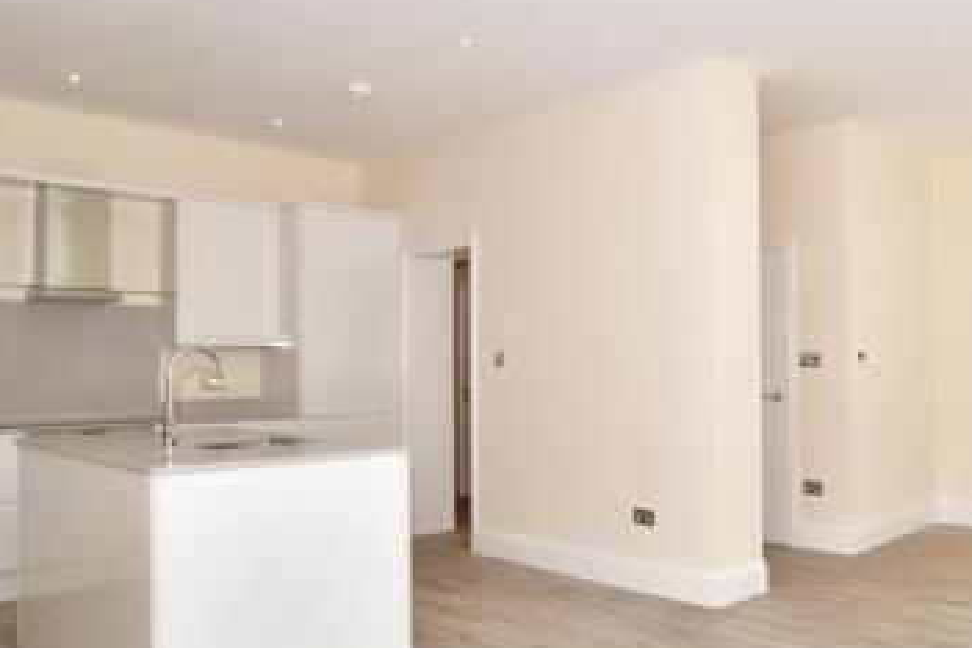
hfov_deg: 61.9
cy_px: 364
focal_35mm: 28
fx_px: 756
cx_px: 726
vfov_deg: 46.3
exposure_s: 1/200
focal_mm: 10
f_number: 7.1
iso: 400
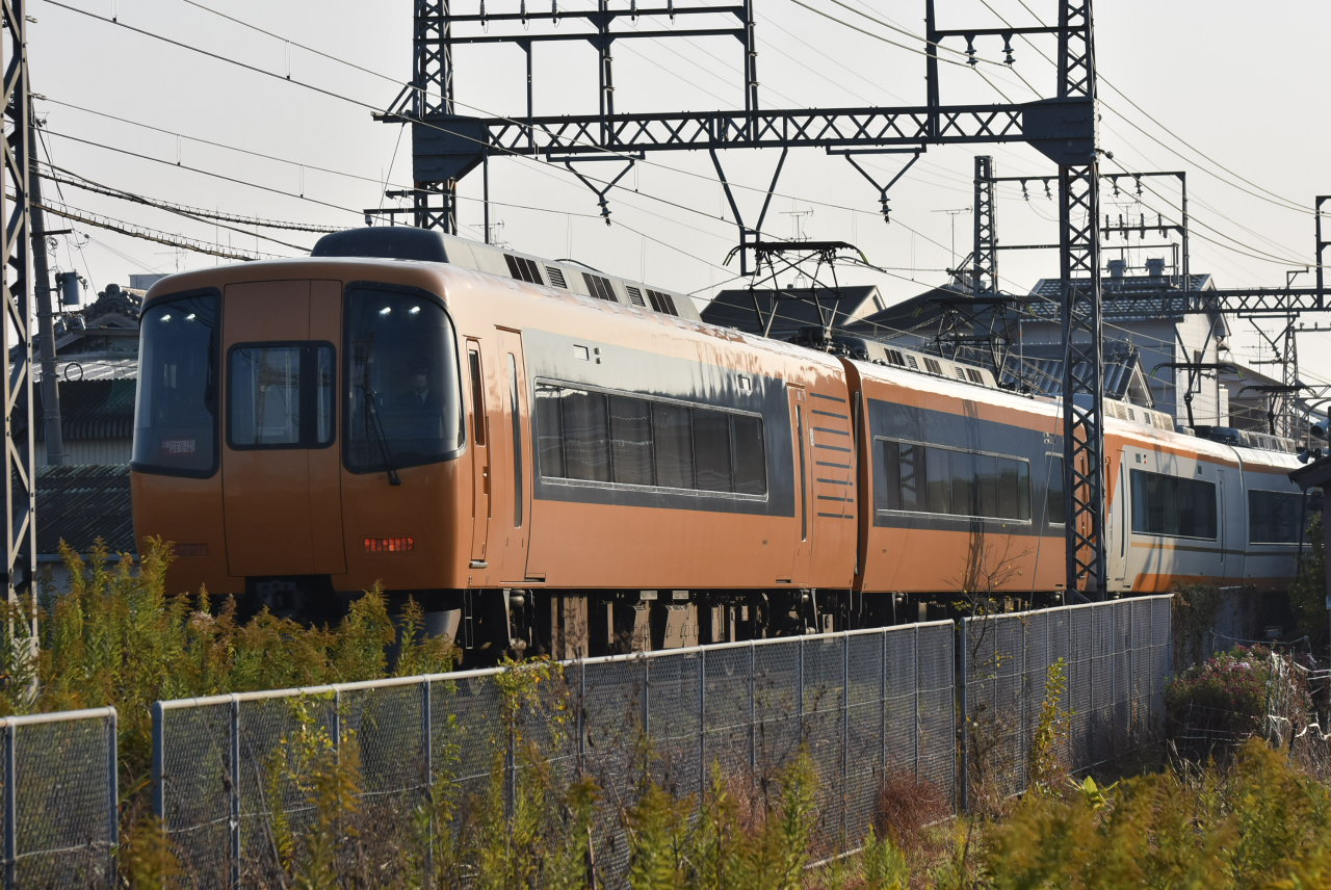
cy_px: 445
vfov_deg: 8.7
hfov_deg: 13.0
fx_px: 5828
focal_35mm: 158
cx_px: 666
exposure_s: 1/1600
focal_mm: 105
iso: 400
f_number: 6.3
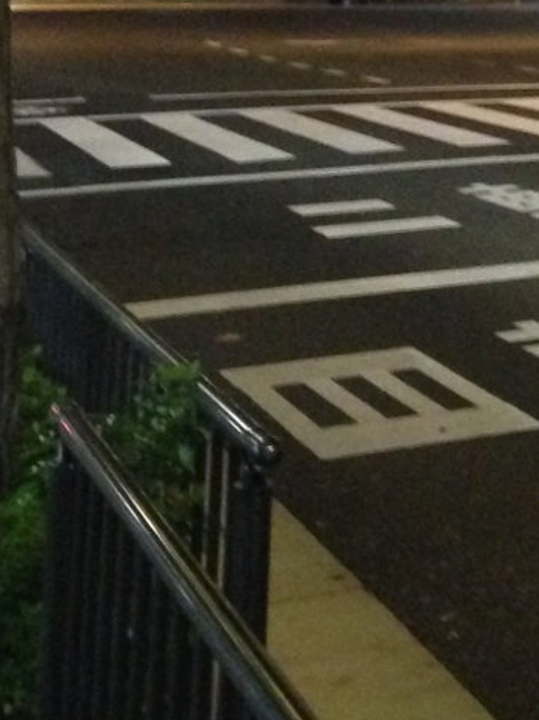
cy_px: -157
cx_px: 869
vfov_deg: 16.6
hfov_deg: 12.3
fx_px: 2347
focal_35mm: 113
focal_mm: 4.12
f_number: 2.4
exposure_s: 1/15
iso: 640
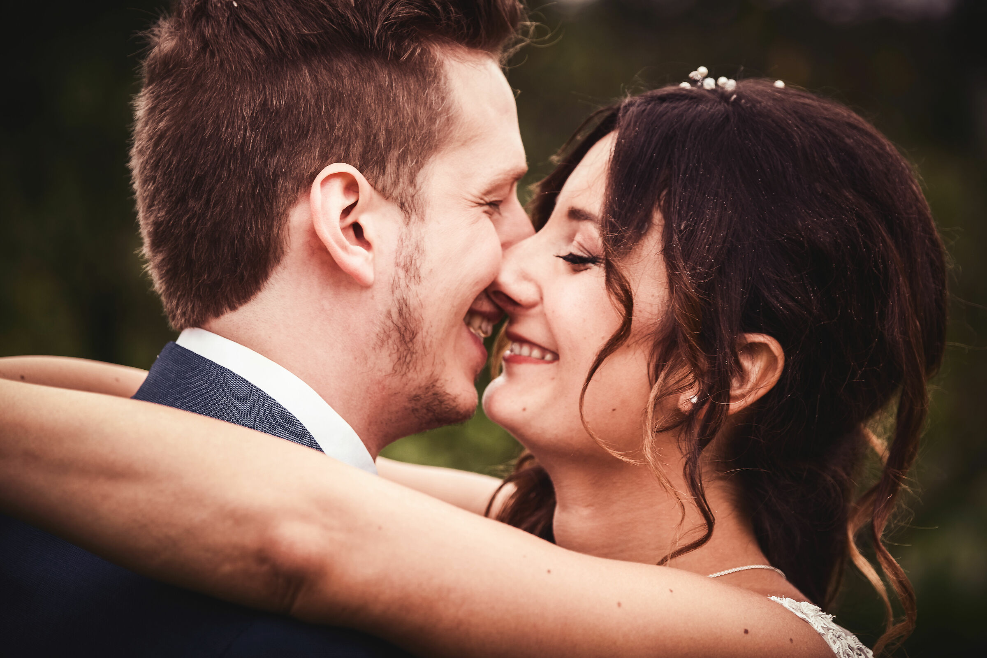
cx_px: 494
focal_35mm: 142
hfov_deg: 14.4
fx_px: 3893
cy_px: 329
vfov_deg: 9.7
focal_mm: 94.5
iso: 200
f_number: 2.8
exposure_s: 1/250
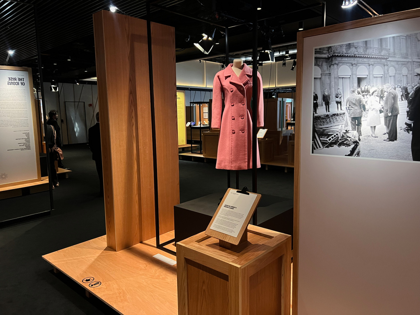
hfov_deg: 67.3
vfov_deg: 53.1
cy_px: 158
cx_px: 210
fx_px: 315
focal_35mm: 26
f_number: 1.5
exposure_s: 1/40
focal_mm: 5.7
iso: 500
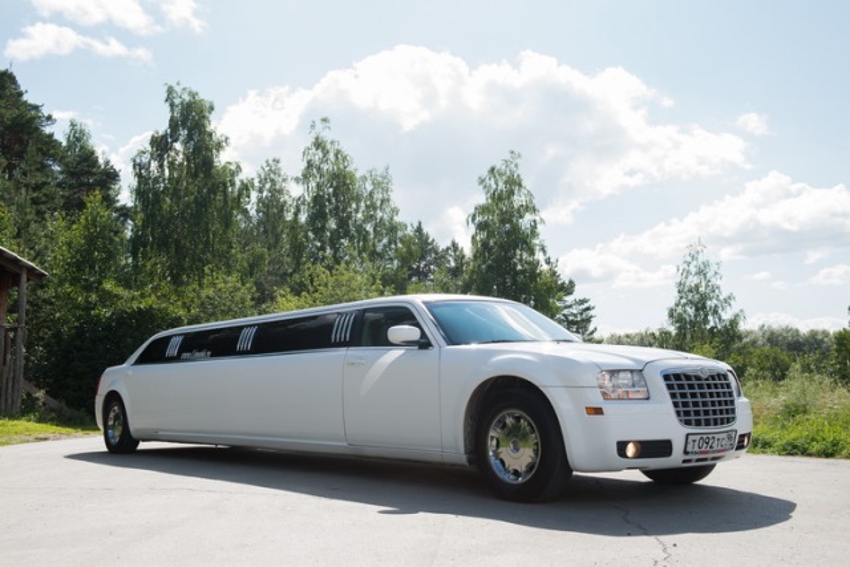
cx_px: 425
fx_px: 897
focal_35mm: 38
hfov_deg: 50.7
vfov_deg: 35.1
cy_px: 284
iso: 320
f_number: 5.6
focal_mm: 38
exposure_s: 1/200
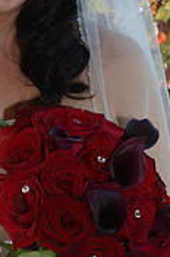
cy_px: 115
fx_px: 1939
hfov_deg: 5.0
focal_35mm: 273
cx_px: 21
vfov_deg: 7.6
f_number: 11
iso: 500
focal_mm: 55
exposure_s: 1/125
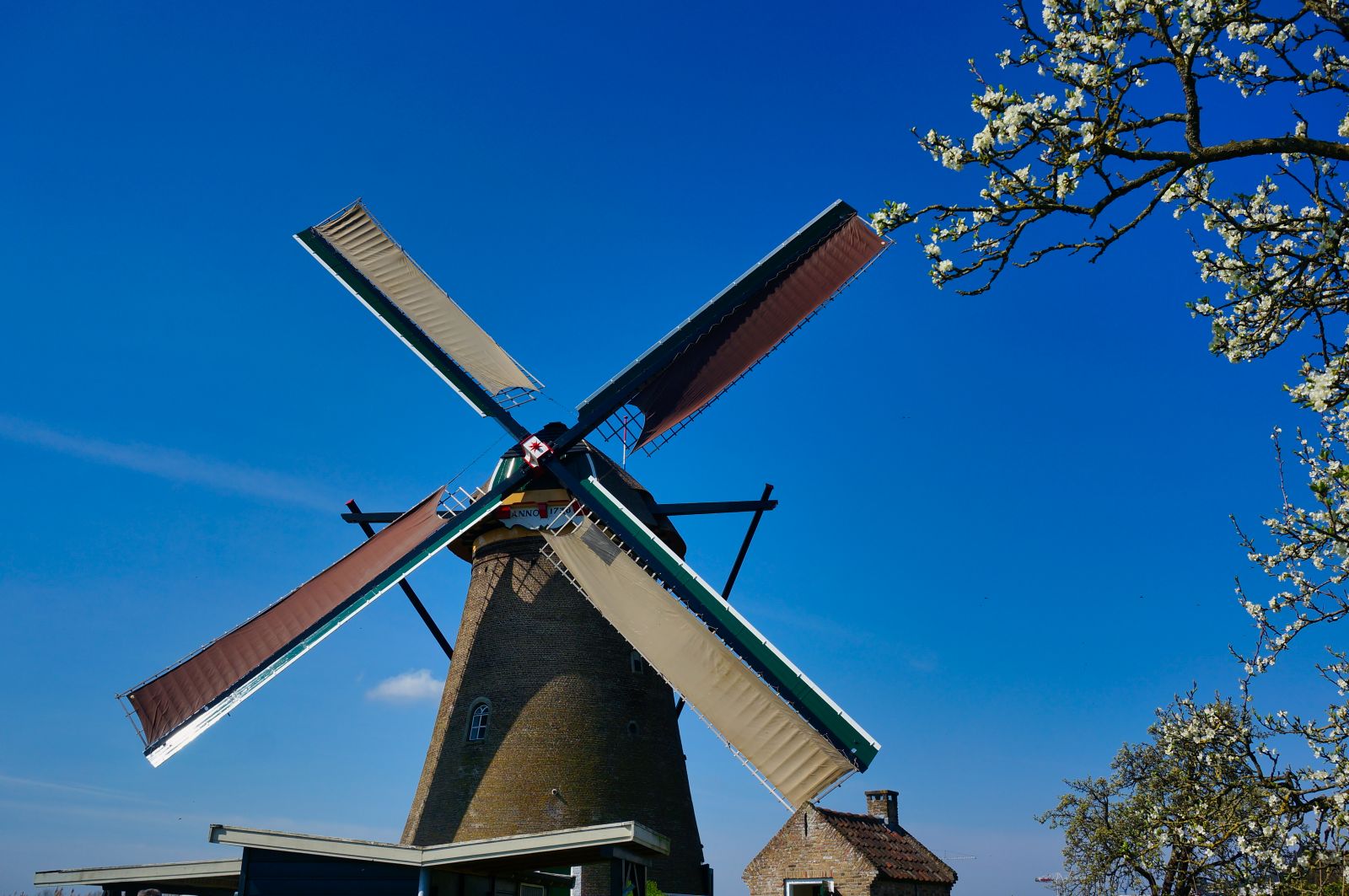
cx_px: 674
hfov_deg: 57.3
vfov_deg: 39.9
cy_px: 448
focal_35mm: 33
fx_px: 1235
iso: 100
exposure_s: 1/500
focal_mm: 22
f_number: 8
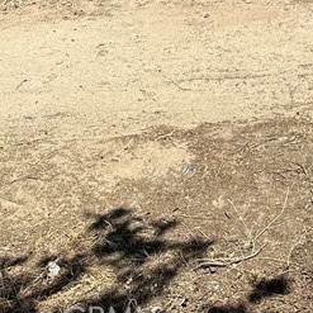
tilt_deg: -3.8
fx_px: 900
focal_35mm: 88
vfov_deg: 15.6
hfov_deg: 18.8
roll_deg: +4.1
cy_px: -313
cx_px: 365
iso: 80
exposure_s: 1/3247
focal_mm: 6.86
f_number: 1.78
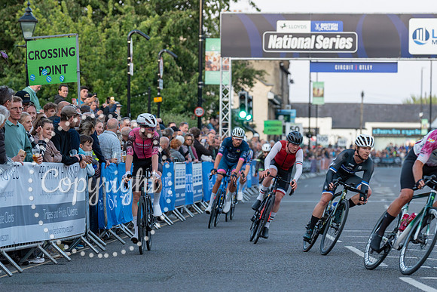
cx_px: 127
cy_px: 186
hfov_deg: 13.1
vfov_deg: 8.8
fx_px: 1897
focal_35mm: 156
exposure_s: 1/640
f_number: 3.2
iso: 1000
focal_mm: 110
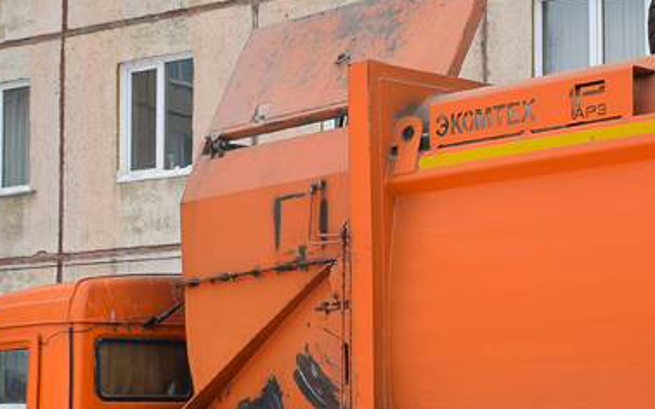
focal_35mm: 97
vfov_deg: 13.4
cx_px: 546
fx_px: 1731
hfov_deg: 21.1
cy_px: 328
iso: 200
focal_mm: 20
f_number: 5
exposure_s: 1/800
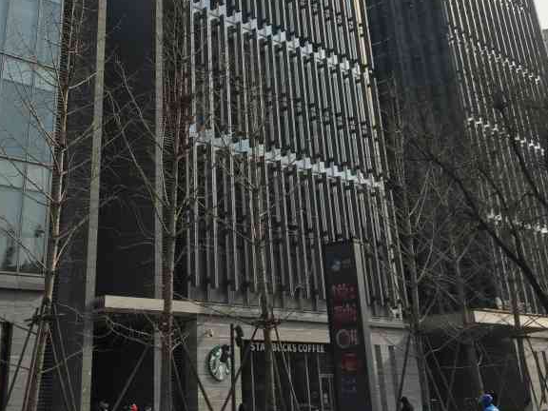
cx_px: 218
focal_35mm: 47
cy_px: 42
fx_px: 744
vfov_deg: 29.6
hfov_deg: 40.2
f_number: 2.2
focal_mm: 4.15
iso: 32
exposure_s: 1/2000
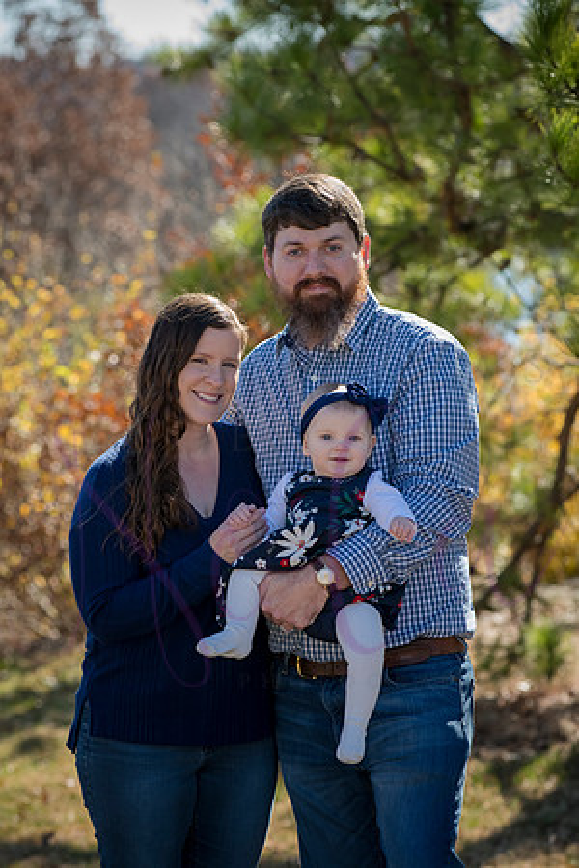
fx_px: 2895
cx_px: 290
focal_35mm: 120
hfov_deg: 11.4
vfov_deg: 17.1
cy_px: 434
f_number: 5
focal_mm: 120
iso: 400
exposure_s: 1/640
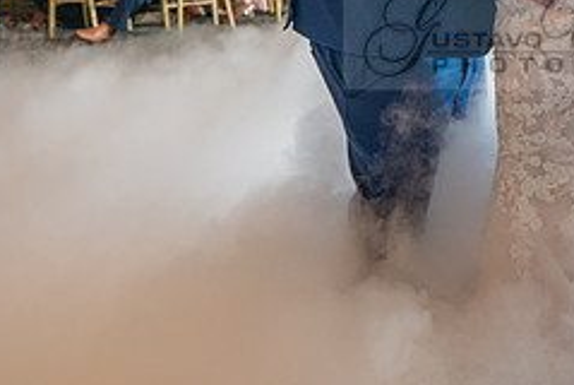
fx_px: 1086
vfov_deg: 19.7
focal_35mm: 68
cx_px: 552
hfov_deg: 28.1
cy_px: 45
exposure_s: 1/250
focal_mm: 24
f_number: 2.8
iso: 500
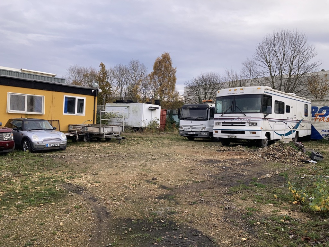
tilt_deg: +0.5
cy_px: 124
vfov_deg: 49.7
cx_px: 164
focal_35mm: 28
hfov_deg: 63.4
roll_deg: -2.9
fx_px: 266
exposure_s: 1/923
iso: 20
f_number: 1.8
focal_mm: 3.99
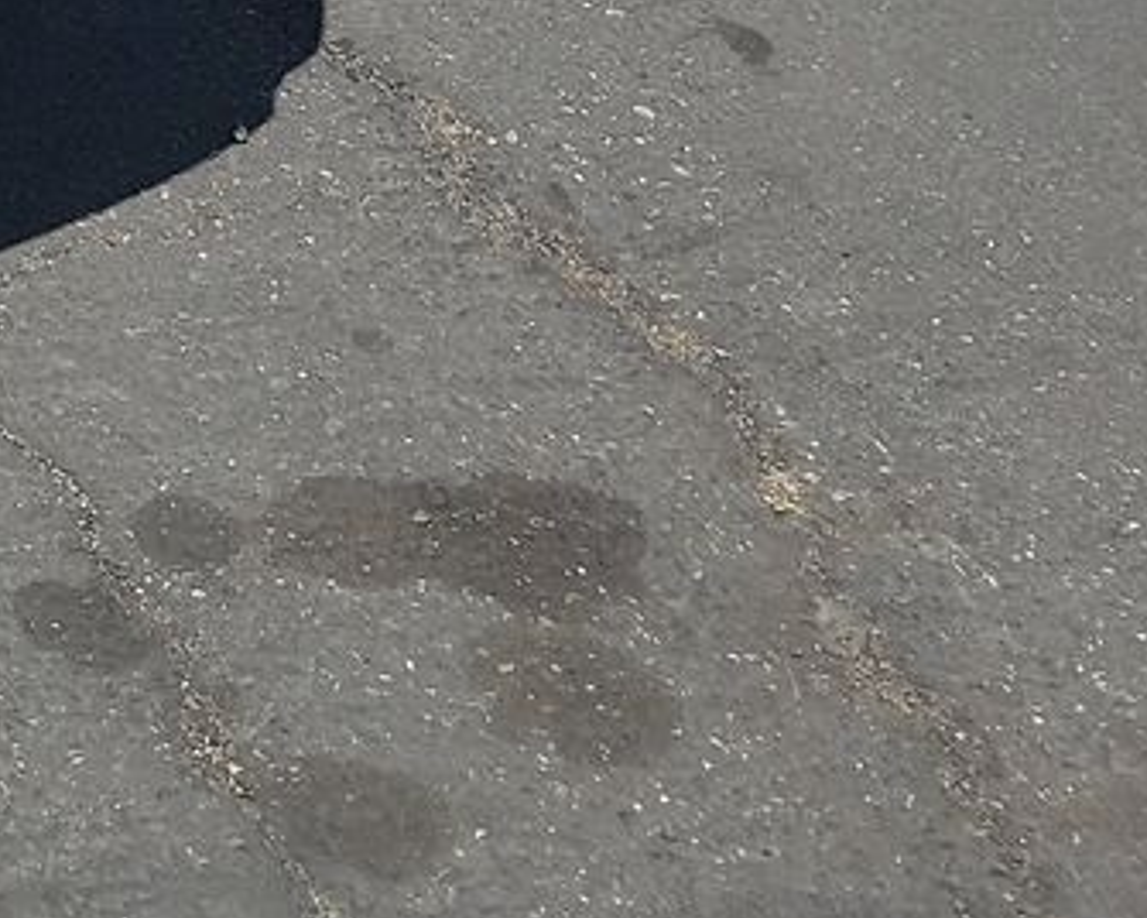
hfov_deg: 13.9
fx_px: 3802
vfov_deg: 11.9
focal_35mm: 112
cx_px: -1301
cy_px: -1082
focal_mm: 6.7
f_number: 1.8
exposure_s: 1/967
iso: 50
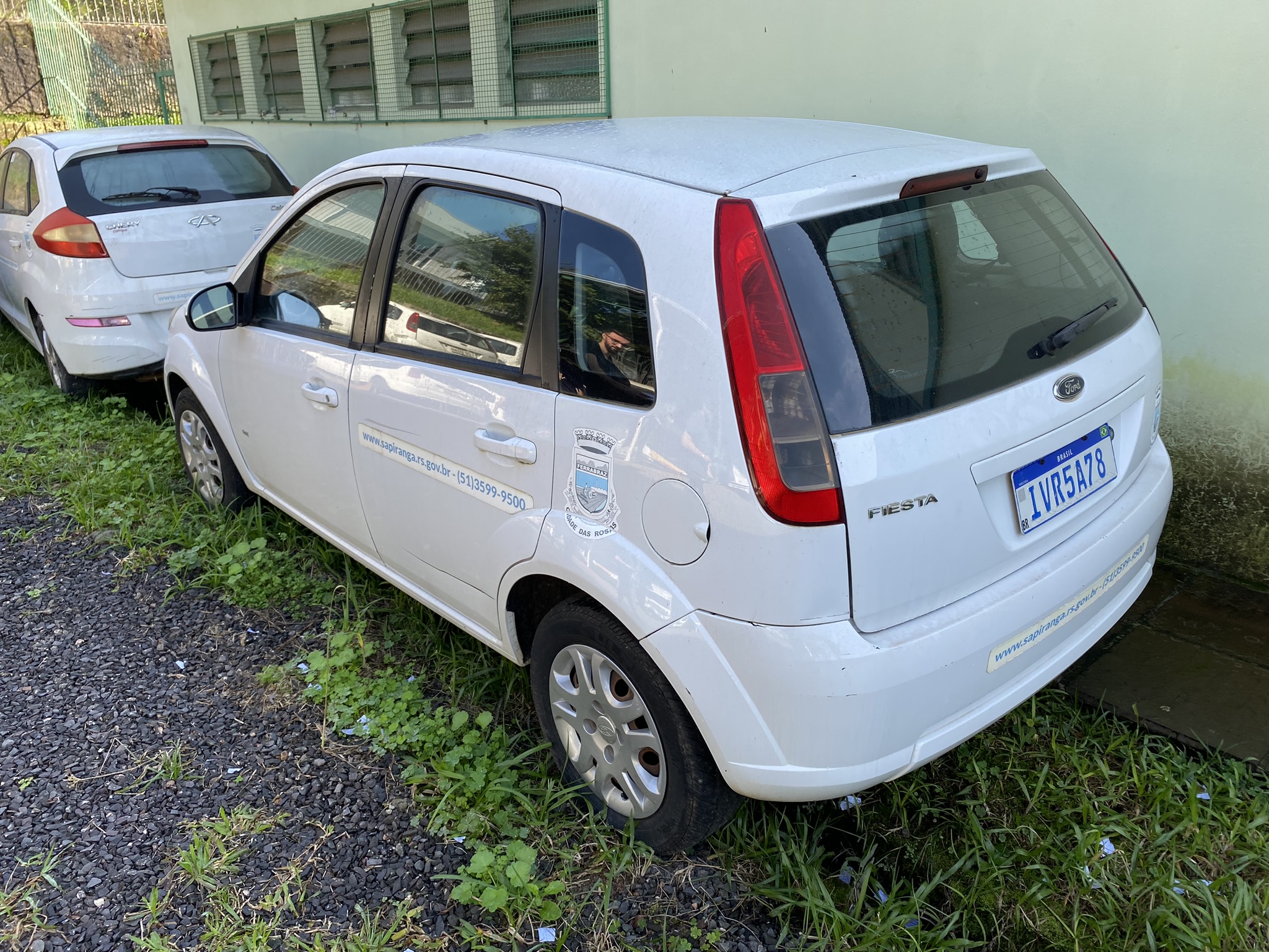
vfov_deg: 53.1
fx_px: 953
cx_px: 634
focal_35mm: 26
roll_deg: +1.0
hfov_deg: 67.3
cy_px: 476
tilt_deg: -18.4
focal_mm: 4.25
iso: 32
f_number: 1.8
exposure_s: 1/463
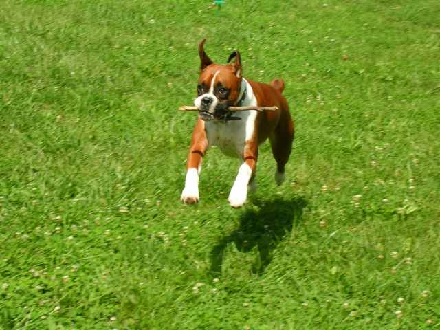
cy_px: 165
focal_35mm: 115
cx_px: 220
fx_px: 1462
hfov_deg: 17.1
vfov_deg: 12.9
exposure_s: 1/251
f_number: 4.9
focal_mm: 17.4
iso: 50
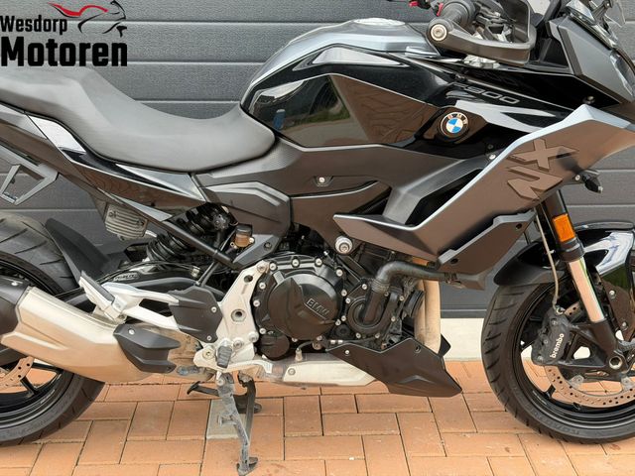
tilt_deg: -18.5
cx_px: 318
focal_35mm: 48
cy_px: 238
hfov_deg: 39.7
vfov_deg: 30.3
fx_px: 881
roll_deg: -0.6
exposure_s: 1/377
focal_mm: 6.76
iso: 80
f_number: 1.78
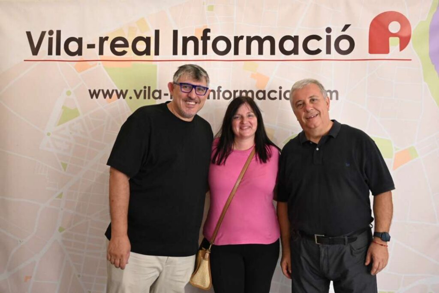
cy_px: 146
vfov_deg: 37.9
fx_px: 427
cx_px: 220
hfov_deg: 54.4
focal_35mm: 35
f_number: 4
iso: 6400
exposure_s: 1/323
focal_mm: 35
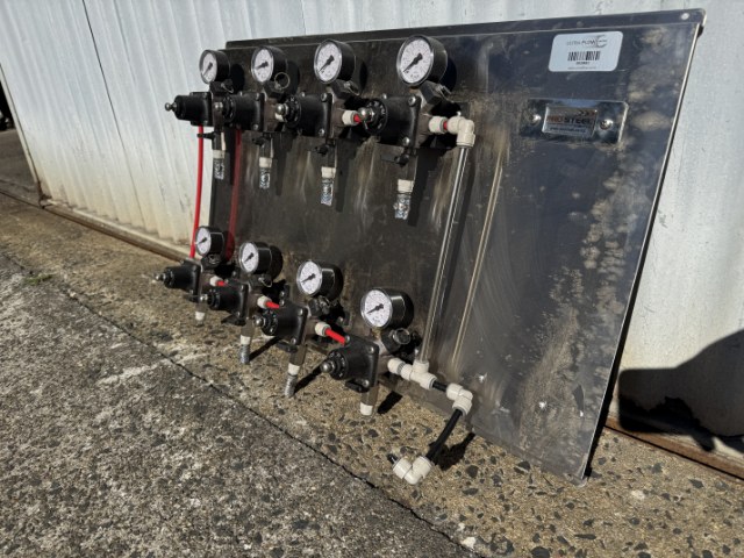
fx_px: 516
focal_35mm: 24
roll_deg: +4.8
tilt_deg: -22.0
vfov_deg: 56.8
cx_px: 372
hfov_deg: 71.6
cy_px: 279
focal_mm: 6.76
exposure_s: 1/7937
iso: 80
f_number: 1.78
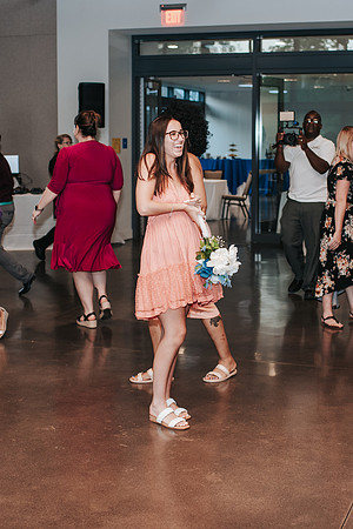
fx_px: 895
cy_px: 246
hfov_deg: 22.3
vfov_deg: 32.9
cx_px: 211
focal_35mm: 61
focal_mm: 35
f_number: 2.8
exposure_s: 1/160
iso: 1000
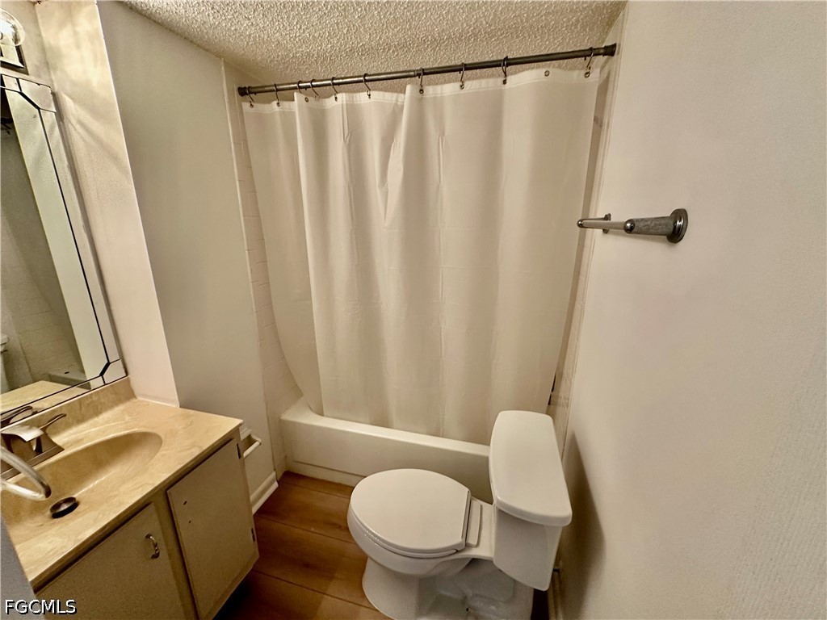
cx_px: 414
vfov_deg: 85.7
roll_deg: -0.6
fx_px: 334
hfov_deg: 102.1
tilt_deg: -14.5
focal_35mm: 14
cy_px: 310
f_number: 2.2
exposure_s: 1/60
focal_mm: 2.22
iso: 200
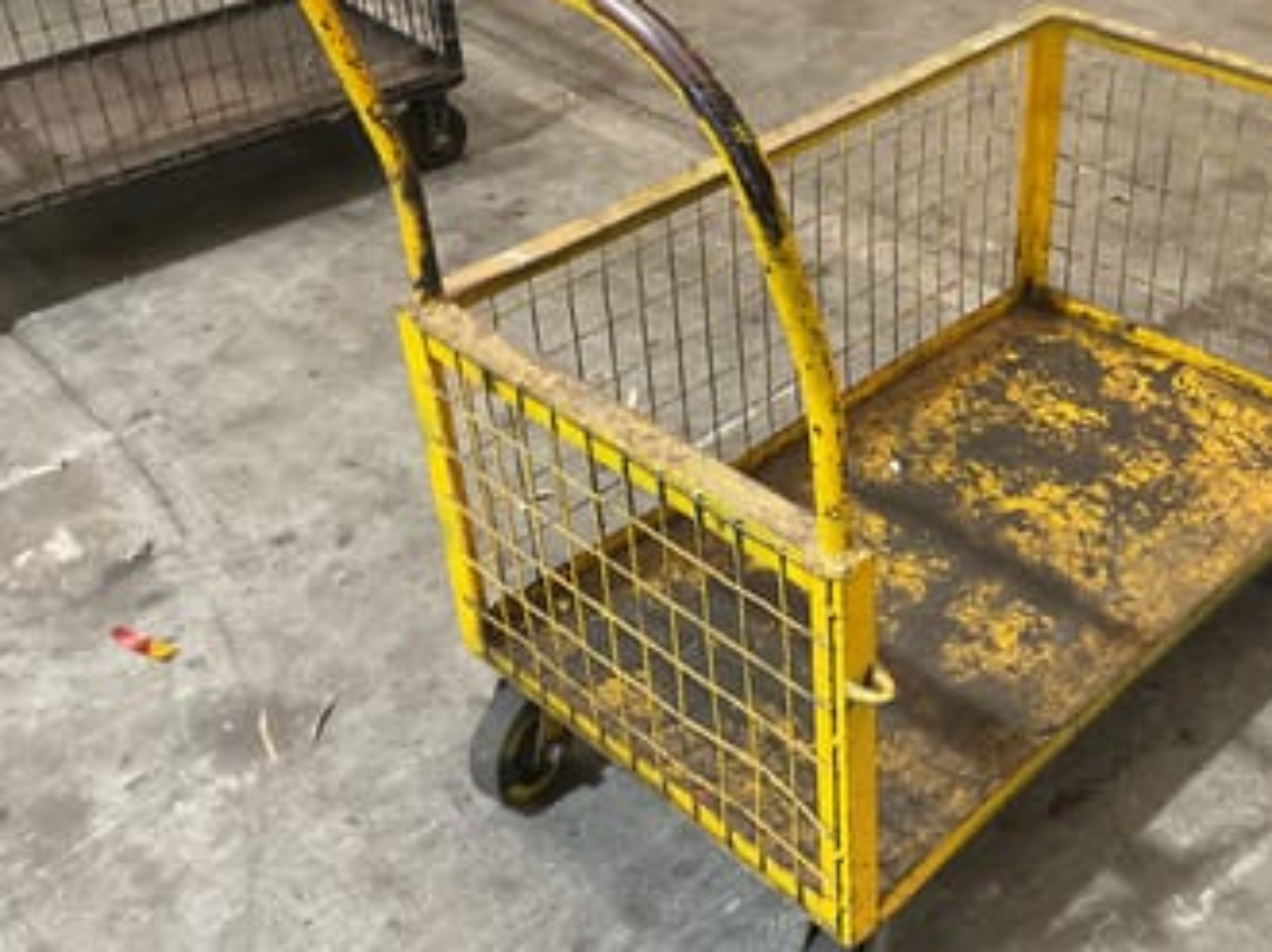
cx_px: 809
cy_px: 445
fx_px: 1616
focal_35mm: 44
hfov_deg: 42.6
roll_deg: +0.4
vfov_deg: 32.8
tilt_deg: -36.7
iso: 200
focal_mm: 3
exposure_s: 1/40
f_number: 1.8
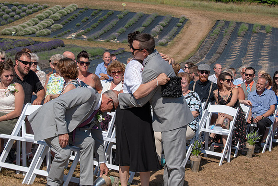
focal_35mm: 82
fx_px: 637
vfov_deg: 16.6
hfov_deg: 24.6
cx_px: 139
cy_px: 93
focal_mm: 55
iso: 200
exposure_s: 1/500
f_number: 11
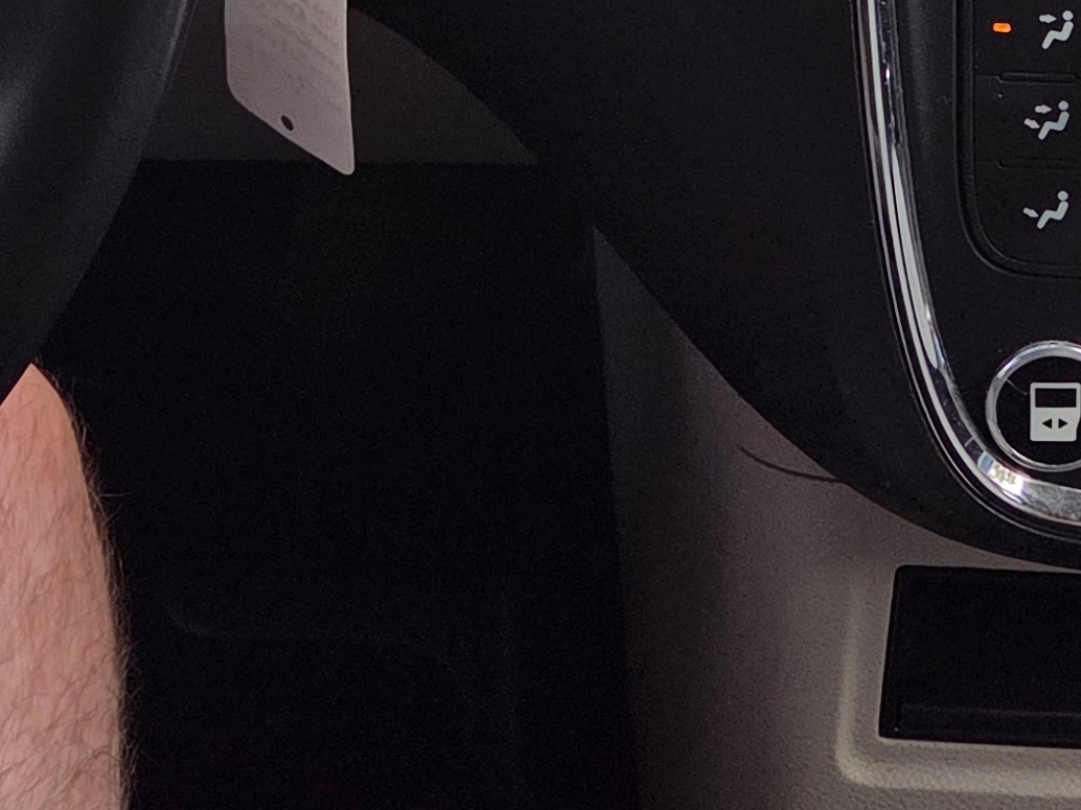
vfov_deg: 14.4
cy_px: -708
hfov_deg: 22.0
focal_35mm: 89
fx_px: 2779
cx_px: 528
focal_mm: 5.4
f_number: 1.8
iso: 25
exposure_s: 1/175
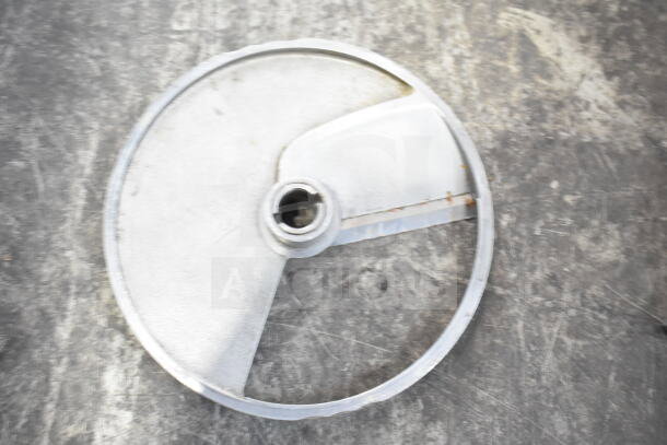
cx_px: 334
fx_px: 667
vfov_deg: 36.9
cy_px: 222
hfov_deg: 53.1
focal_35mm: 36
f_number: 4.5
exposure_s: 1/80
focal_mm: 24
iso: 1600
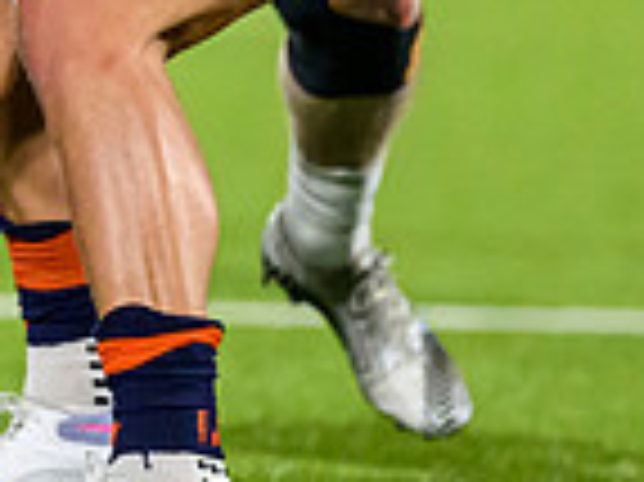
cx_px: -981
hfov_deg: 0.9
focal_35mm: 2122
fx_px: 39445
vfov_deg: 0.7
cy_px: -226
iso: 8000
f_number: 3.5
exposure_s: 1/1600
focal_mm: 400
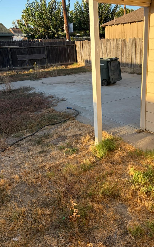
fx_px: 208
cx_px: 102
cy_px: 116
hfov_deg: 40.1
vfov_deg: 61.2
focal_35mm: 31
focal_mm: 5.96
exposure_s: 1/1048
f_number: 1.6
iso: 64
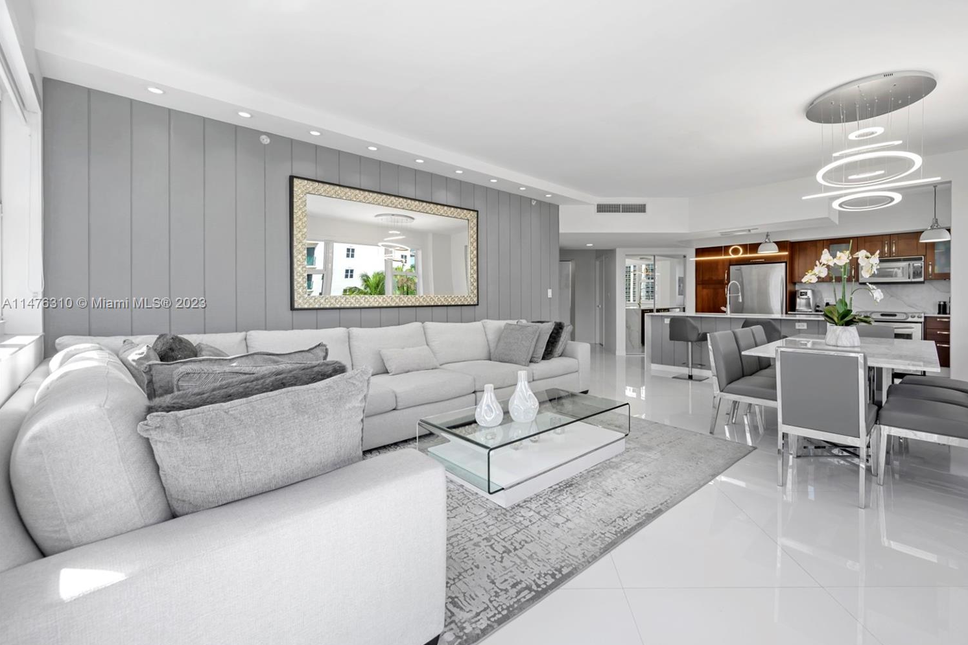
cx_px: 517
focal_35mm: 15
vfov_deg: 77.2
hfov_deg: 100.2
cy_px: 304
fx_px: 403
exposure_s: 1/8
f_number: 8
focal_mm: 14
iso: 100
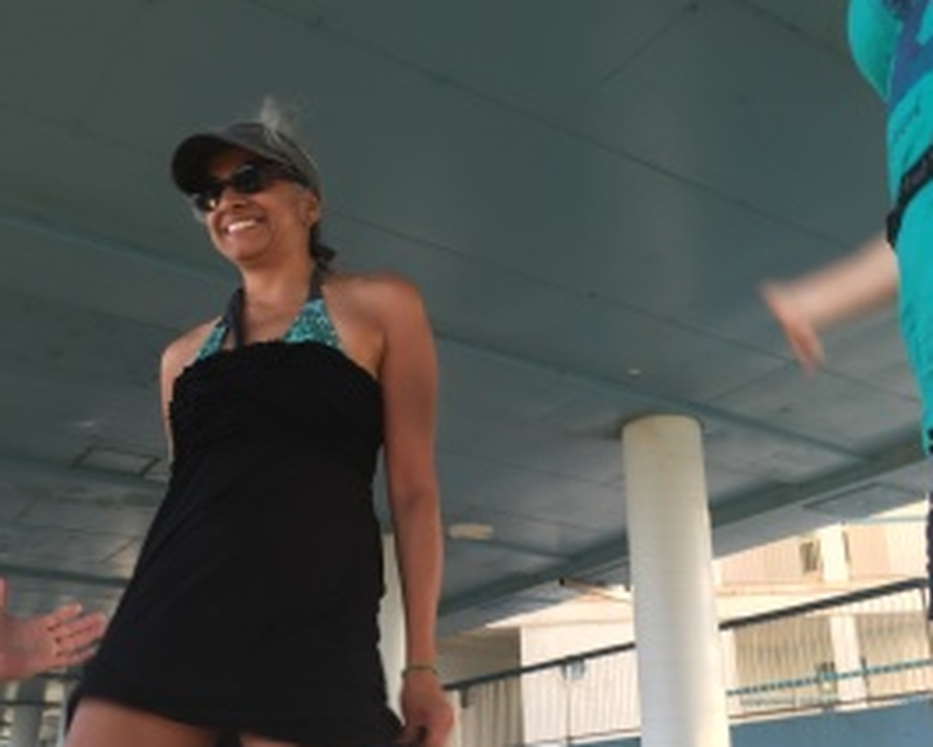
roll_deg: +1.8
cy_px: 423
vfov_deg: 38.2
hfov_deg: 46.8
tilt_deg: +18.8
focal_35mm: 39
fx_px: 1077
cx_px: 461
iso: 32
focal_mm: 4.15
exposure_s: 1/60
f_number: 2.2
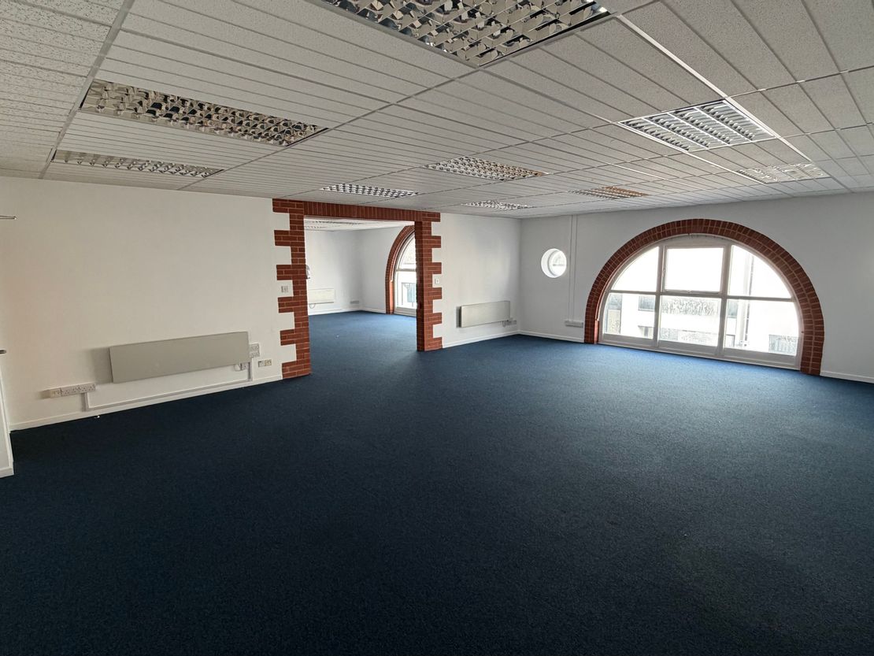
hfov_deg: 102.1
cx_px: 437
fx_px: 354
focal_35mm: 14
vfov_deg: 85.7
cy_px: 328
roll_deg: +0.5
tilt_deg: -8.8
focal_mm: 2.22
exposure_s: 1/100
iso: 80
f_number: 2.2
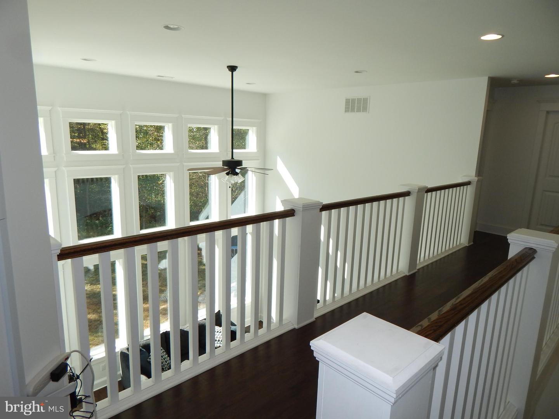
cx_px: 280
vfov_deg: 61.1
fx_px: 355
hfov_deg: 76.4
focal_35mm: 22
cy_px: 210
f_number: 3
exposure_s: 1/200
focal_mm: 4
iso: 125
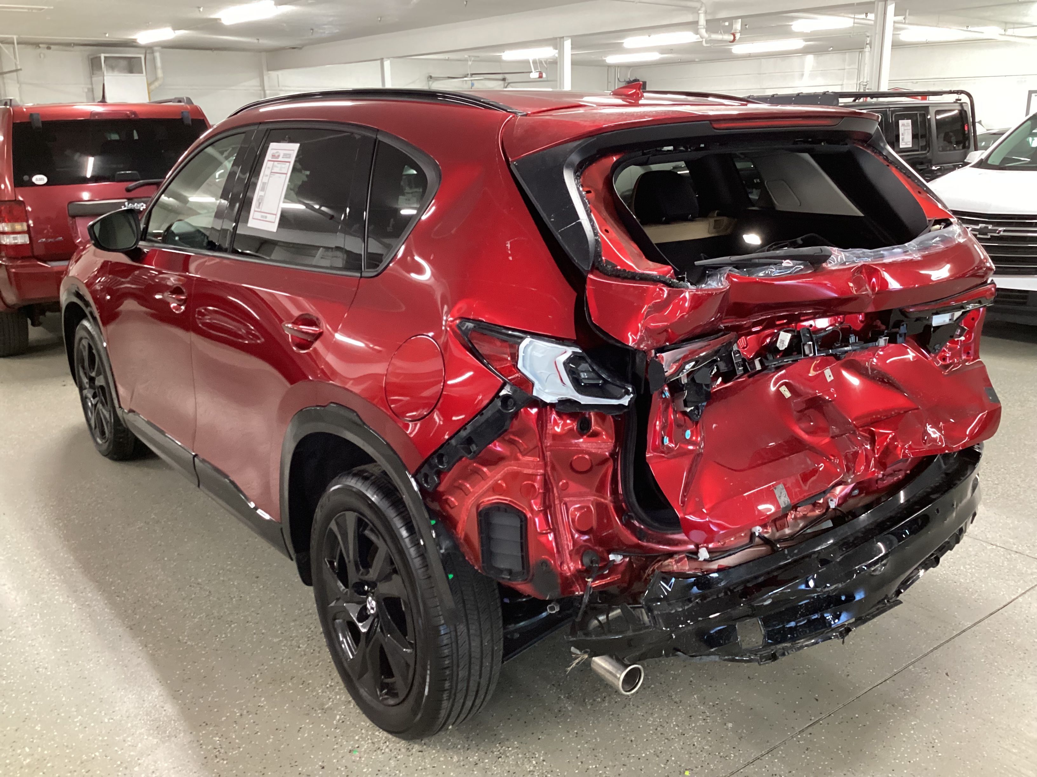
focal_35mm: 31
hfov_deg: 58.4
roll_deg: +0.7
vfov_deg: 45.4
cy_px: 388
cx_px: 518
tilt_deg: -17.5
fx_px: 929
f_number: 2.4
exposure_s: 1/33
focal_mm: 3.3
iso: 400
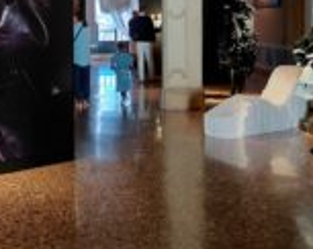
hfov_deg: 28.8
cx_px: 51
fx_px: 592
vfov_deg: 23.3
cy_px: 37
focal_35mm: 64
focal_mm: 4.69
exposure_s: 1/25
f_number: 1.8
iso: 1000
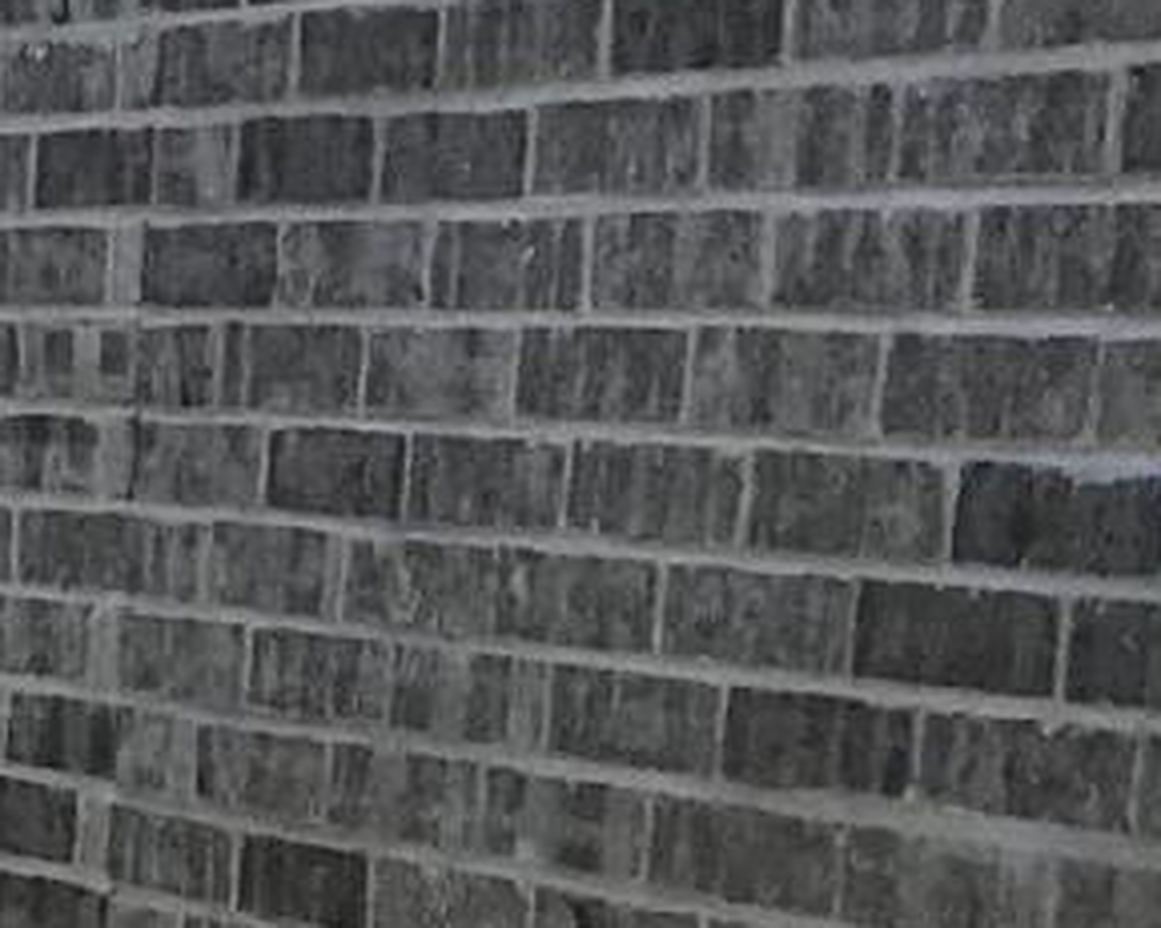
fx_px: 6492
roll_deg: -1.4
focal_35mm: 189
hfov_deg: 9.0
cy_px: 1683
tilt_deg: -10.5
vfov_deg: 7.9
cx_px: -1820
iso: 20
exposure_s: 1/1408
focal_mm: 3.99
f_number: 1.8
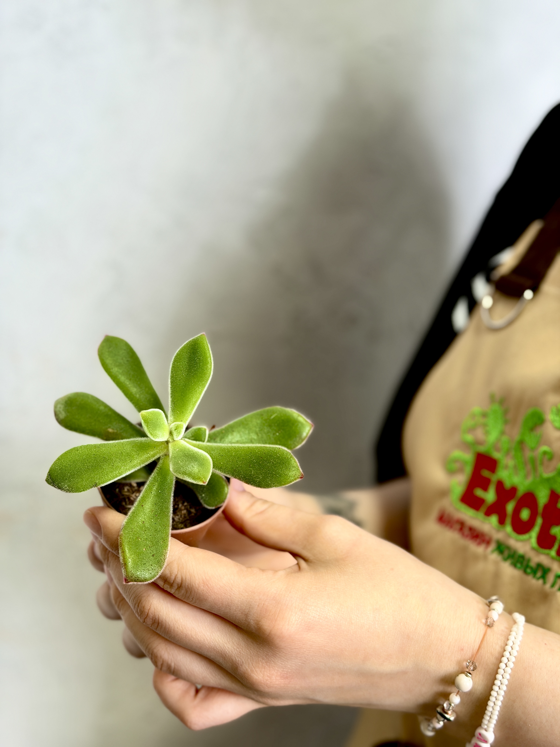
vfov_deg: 39.7
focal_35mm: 48
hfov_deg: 30.3
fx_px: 1035
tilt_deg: -9.5
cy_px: 374
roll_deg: -1.6
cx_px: 280
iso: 80
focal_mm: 6.76
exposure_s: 1/121
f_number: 1.78
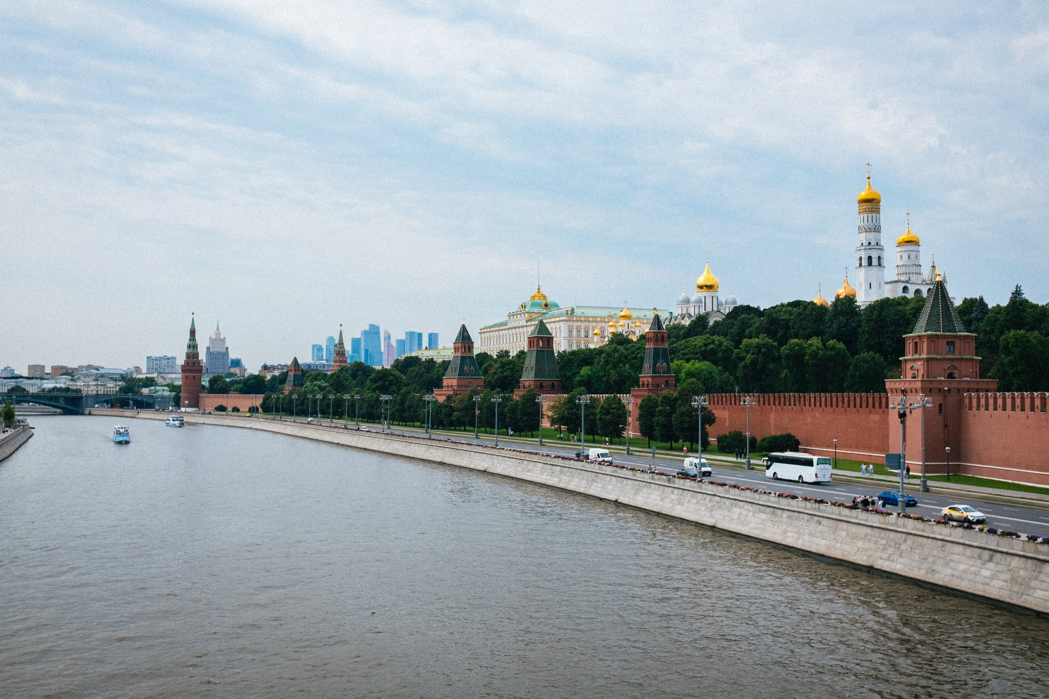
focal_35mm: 35
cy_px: 350
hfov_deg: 54.4
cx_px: 524
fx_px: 1020
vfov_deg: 37.9
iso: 400
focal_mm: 23
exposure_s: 1/1250
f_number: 5.6
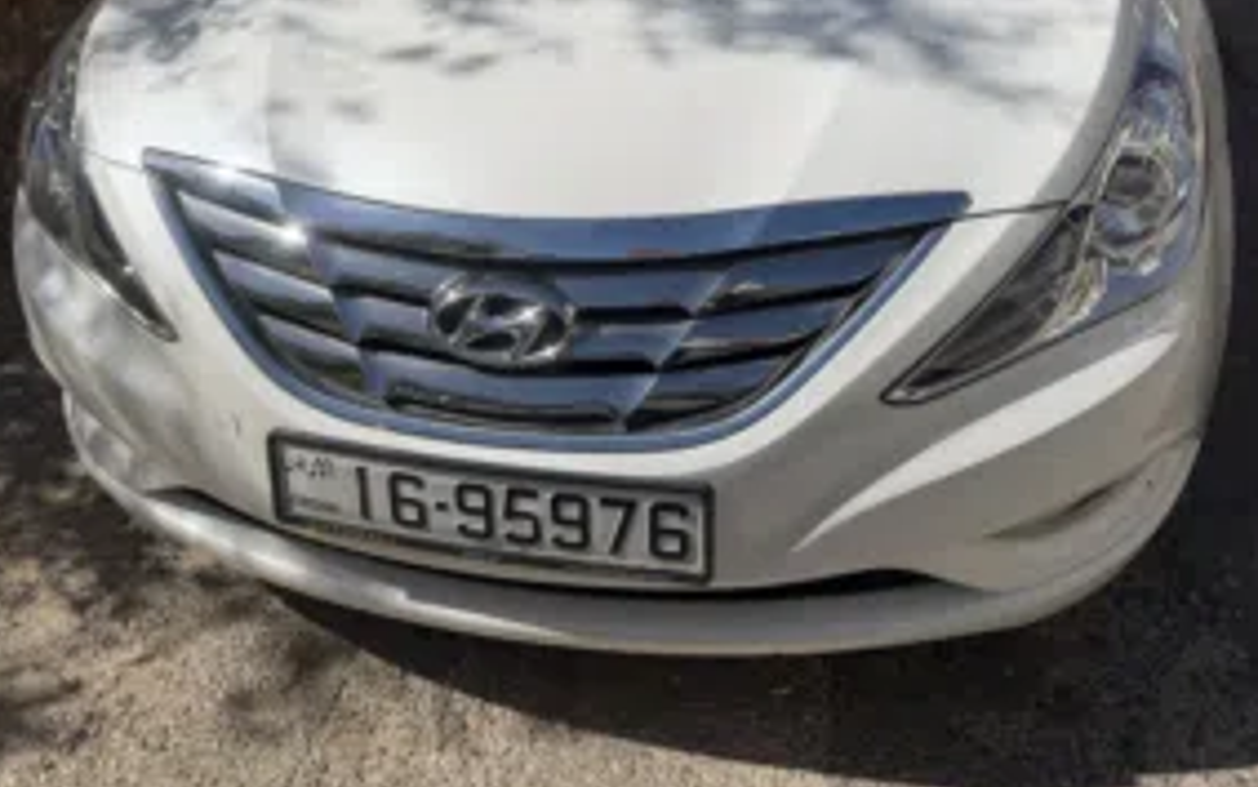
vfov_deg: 32.7
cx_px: 600
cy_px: 18
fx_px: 1234
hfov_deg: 54.0
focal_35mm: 36
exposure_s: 1/9091
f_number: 1.78
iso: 80
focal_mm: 6.76
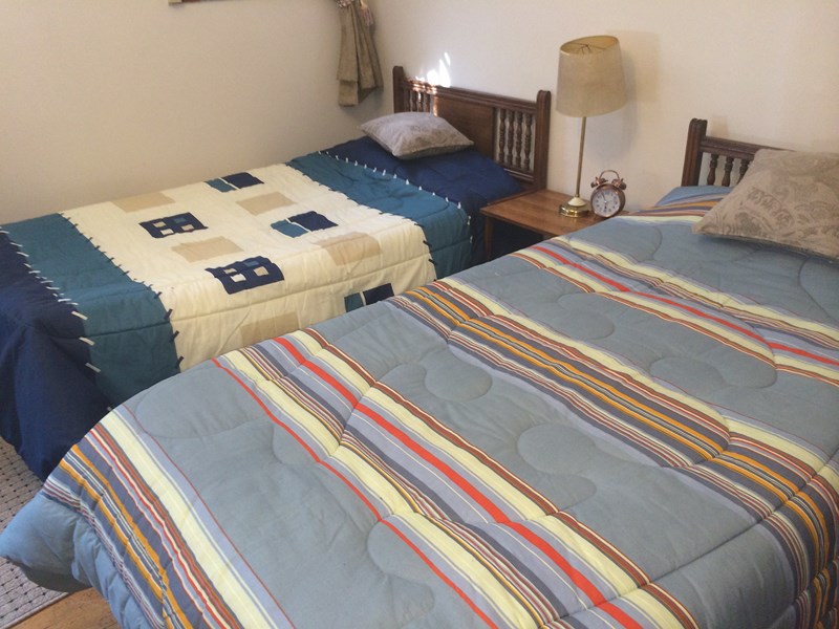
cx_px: 420
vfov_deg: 46.8
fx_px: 727
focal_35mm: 30
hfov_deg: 60.0
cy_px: 314
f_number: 2.2
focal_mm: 4.12
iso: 125
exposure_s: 1/33
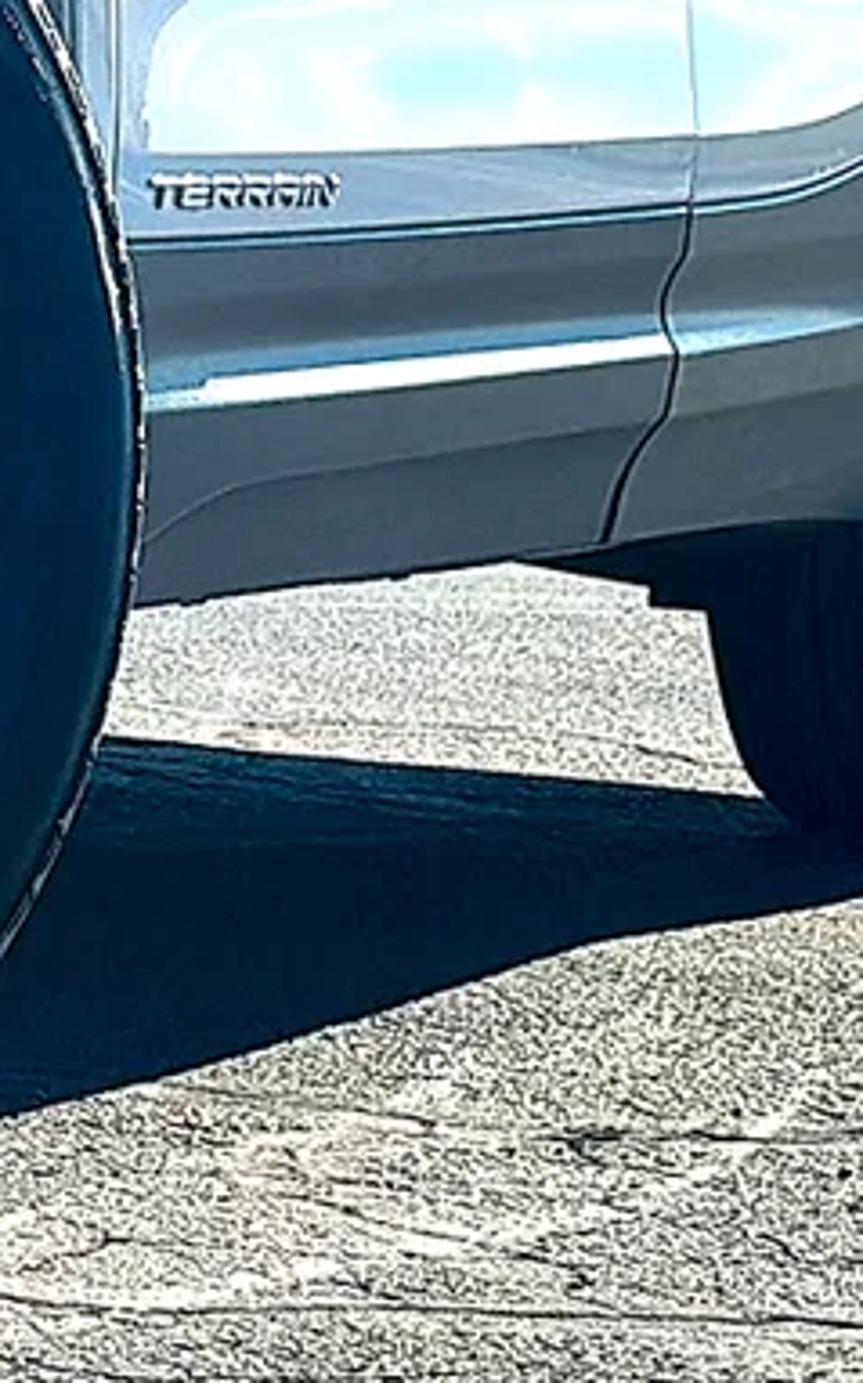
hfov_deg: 8.1
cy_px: 504
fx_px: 6065
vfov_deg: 13.0
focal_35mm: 161
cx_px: 43
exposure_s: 1/3279
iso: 80
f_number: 1.78
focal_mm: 6.86
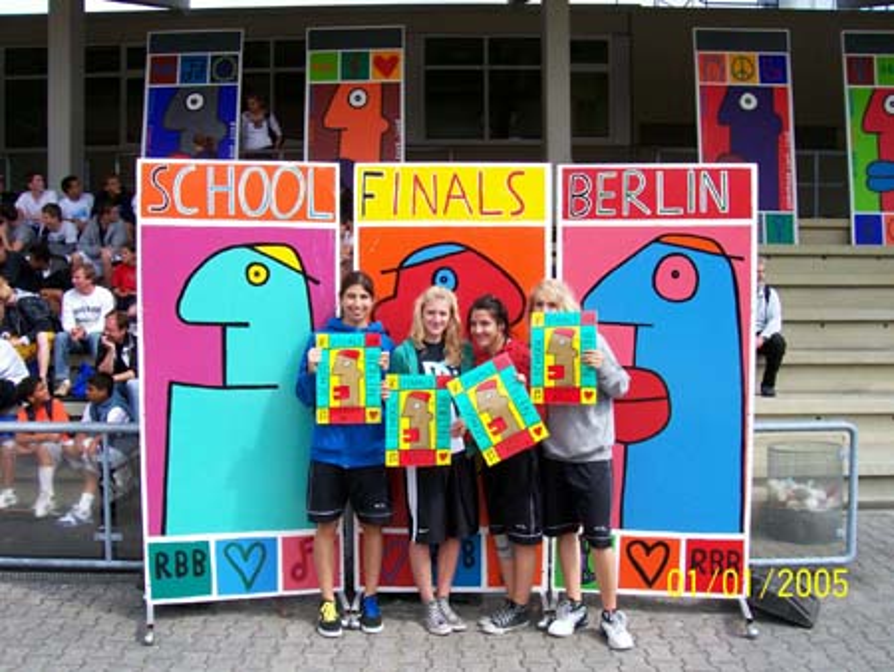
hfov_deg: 53.9
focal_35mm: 34
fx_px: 879
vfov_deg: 41.8
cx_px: 447
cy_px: 336
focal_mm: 5.6
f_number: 5.1
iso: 80
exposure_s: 1/255
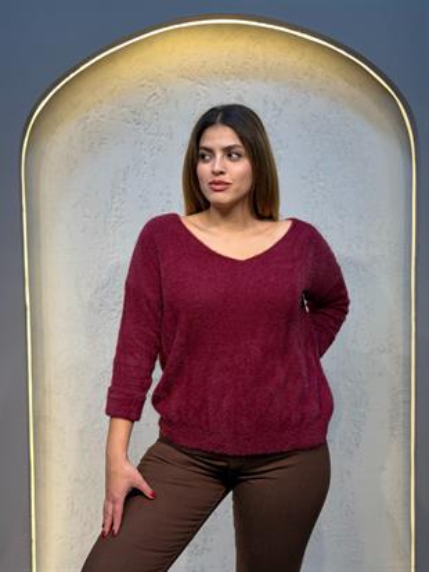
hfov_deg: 30.3
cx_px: 214
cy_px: 286
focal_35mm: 48
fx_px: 793
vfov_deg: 39.6
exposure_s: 1/195
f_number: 1.78
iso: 64
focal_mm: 6.76
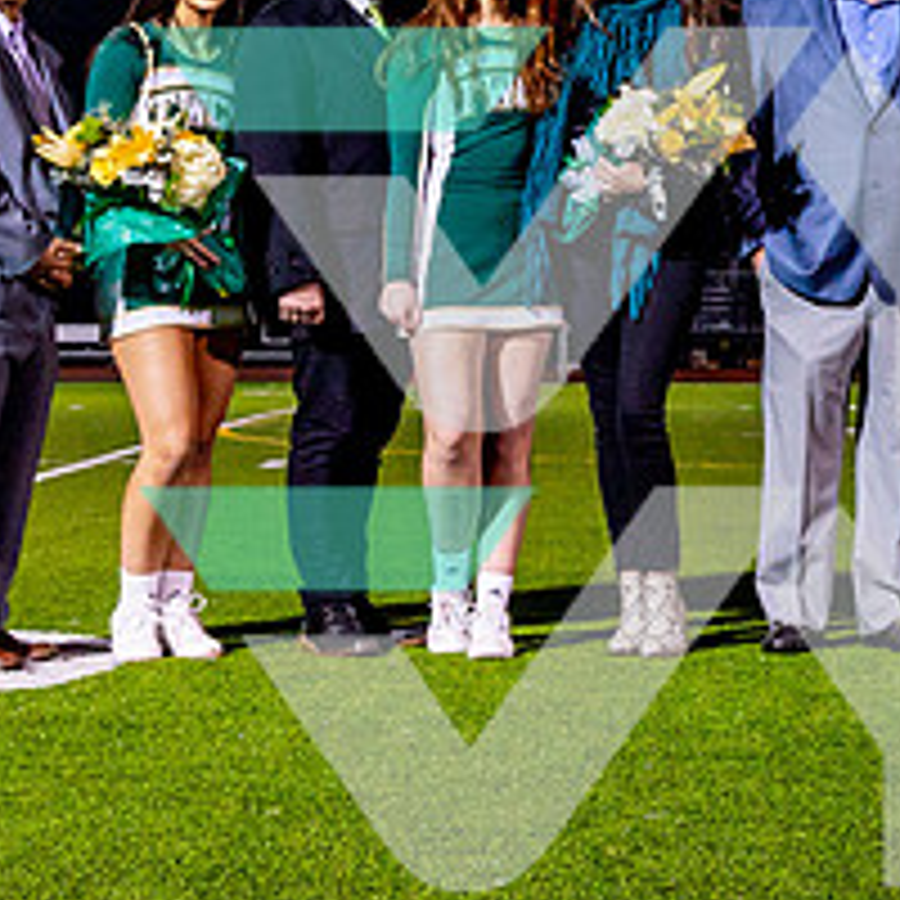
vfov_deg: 14.3
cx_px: 1211
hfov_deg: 13.7
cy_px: 247
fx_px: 3589
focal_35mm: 122
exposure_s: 1/200
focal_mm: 46
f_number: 8
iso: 1250
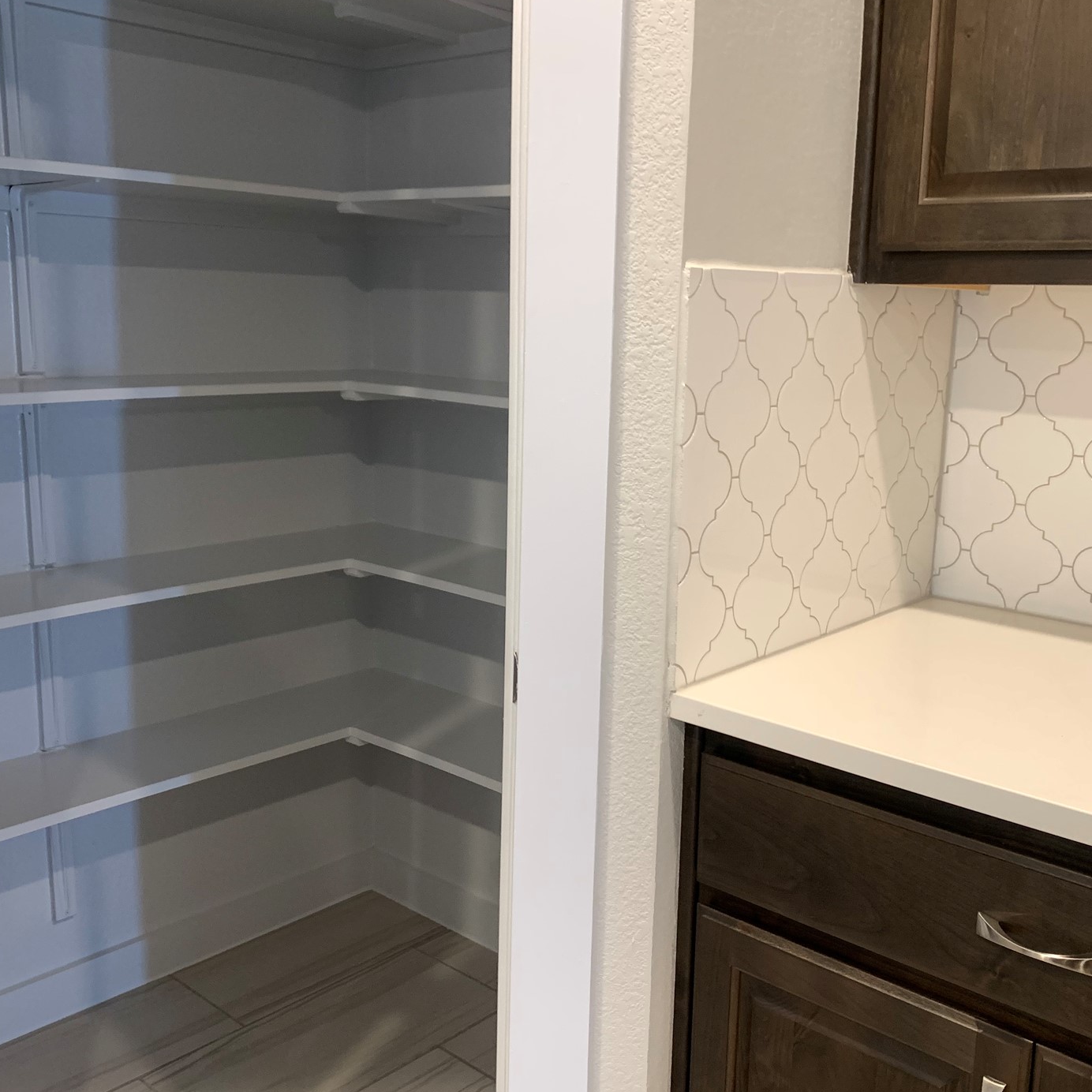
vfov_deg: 48.5
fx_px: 1213
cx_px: 625
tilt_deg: -9.8
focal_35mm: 34
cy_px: 545
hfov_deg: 48.3
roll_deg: -2.1
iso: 200
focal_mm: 4.25
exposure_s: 1/60
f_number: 1.8
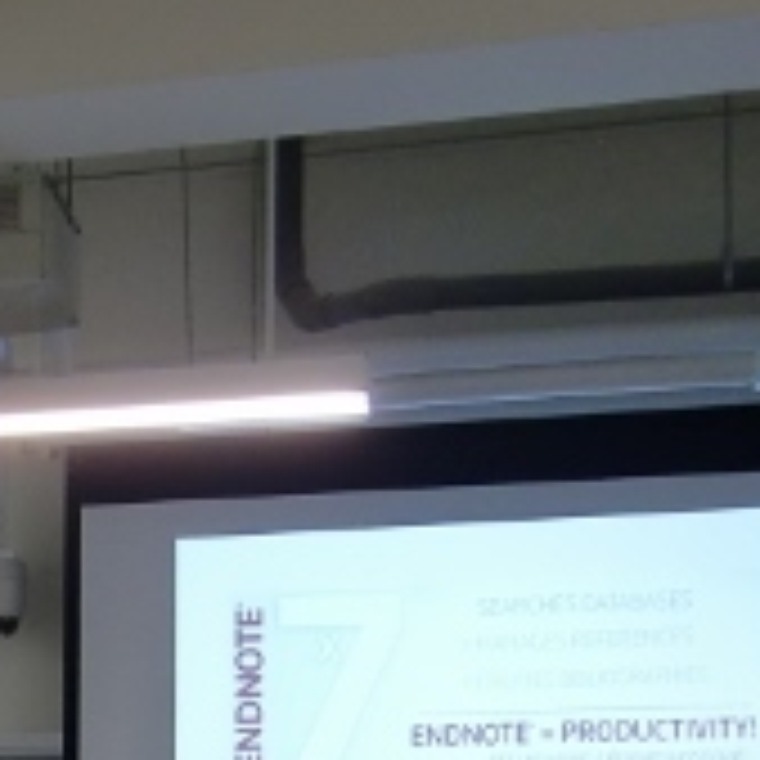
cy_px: 1030
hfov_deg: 16.7
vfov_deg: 17.2
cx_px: -409
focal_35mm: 94
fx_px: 2335
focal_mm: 4.9
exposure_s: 1/60
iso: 160
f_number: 2.6
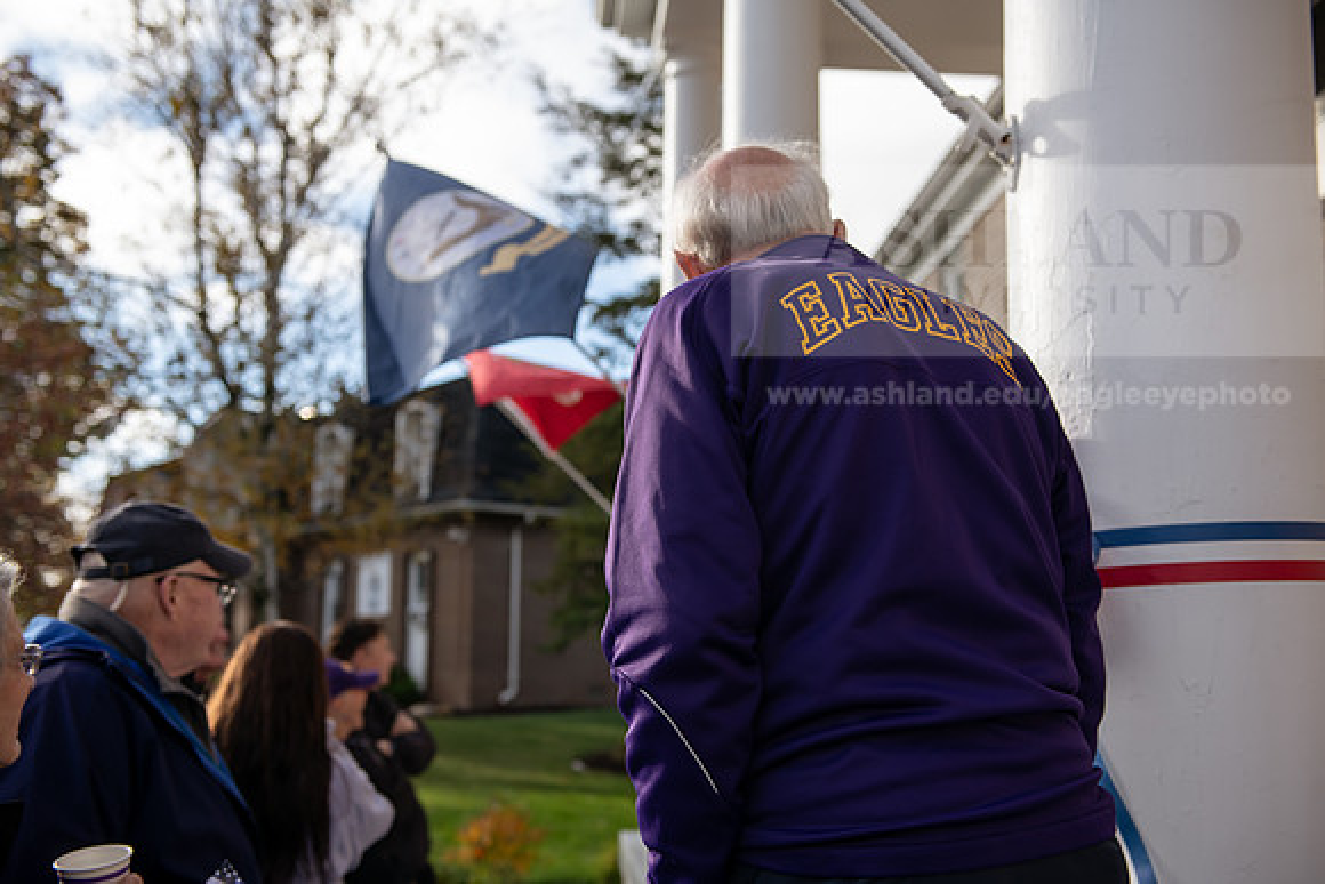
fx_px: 1546
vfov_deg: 31.9
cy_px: 442
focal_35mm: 42
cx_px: 662
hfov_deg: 46.4
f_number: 3.5
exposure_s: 1/400
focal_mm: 42
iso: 100
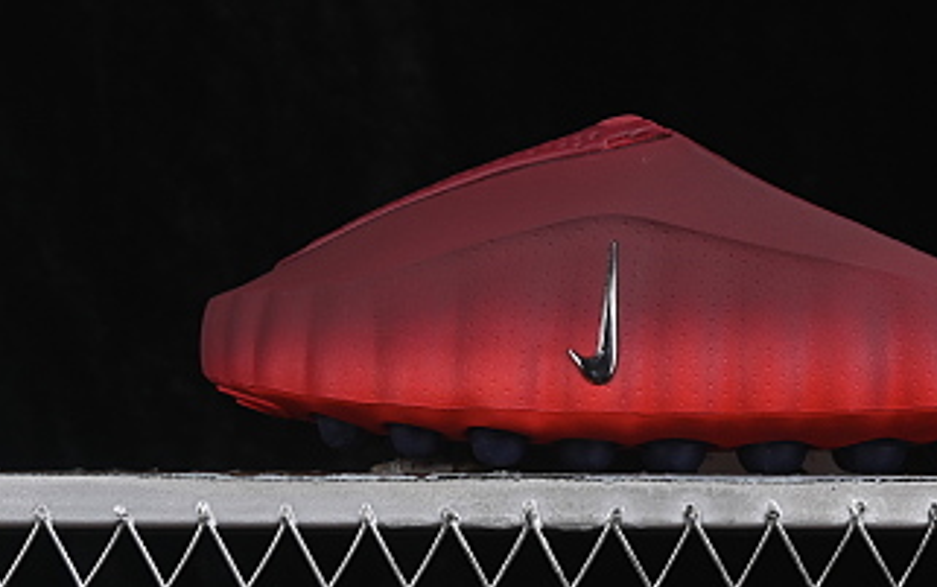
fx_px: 3040
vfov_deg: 11.0
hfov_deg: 17.5
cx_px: 636
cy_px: 174
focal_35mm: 119
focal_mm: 50
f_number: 8
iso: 160
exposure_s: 1/60
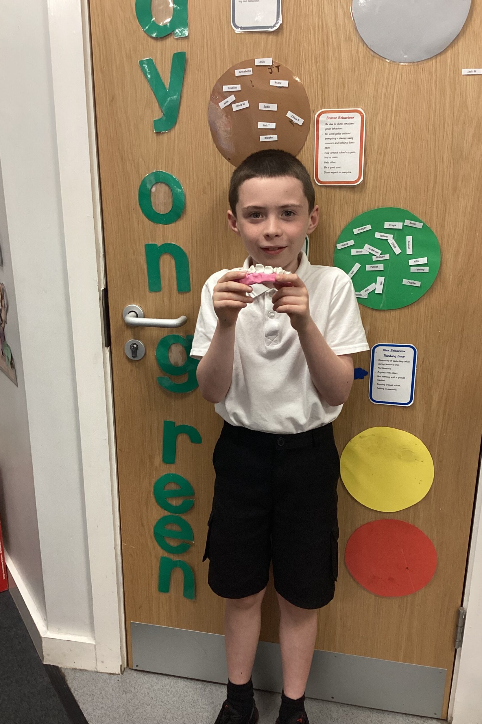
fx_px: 663
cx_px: 247
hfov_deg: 40.0
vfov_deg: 57.2
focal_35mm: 33
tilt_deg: -20.0
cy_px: 355
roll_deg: -0.7
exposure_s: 1/50
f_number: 2.4
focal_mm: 3.3
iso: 125
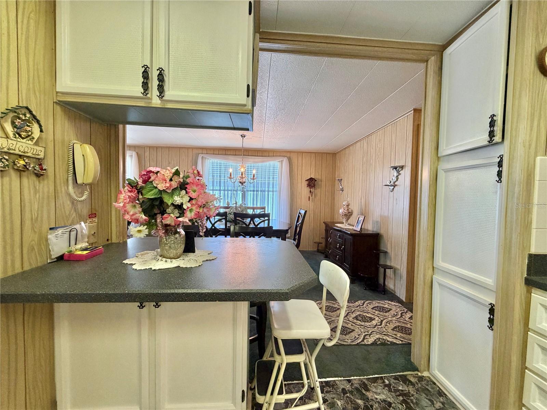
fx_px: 221
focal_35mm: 14
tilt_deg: -2.6
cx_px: 274
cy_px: 205
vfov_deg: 85.7
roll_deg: -0.8
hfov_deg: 102.1
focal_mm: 2.22
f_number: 2.2
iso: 250
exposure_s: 1/60
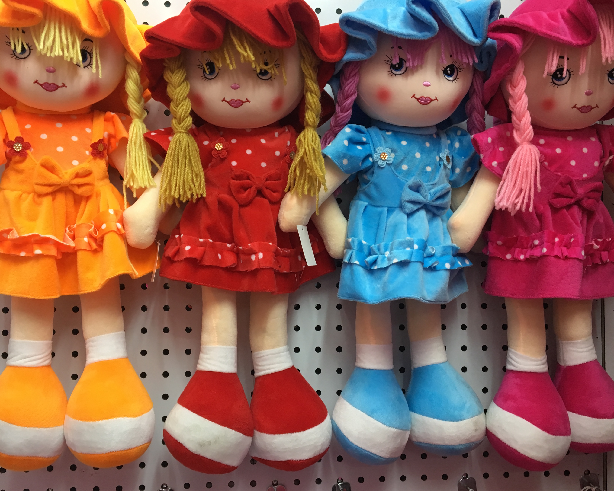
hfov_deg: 51.5
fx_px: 636
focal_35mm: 35
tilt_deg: +2.2
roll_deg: -0.5
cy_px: 232
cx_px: 297
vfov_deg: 42.2
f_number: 2.2
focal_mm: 4.15
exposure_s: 1/33
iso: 80
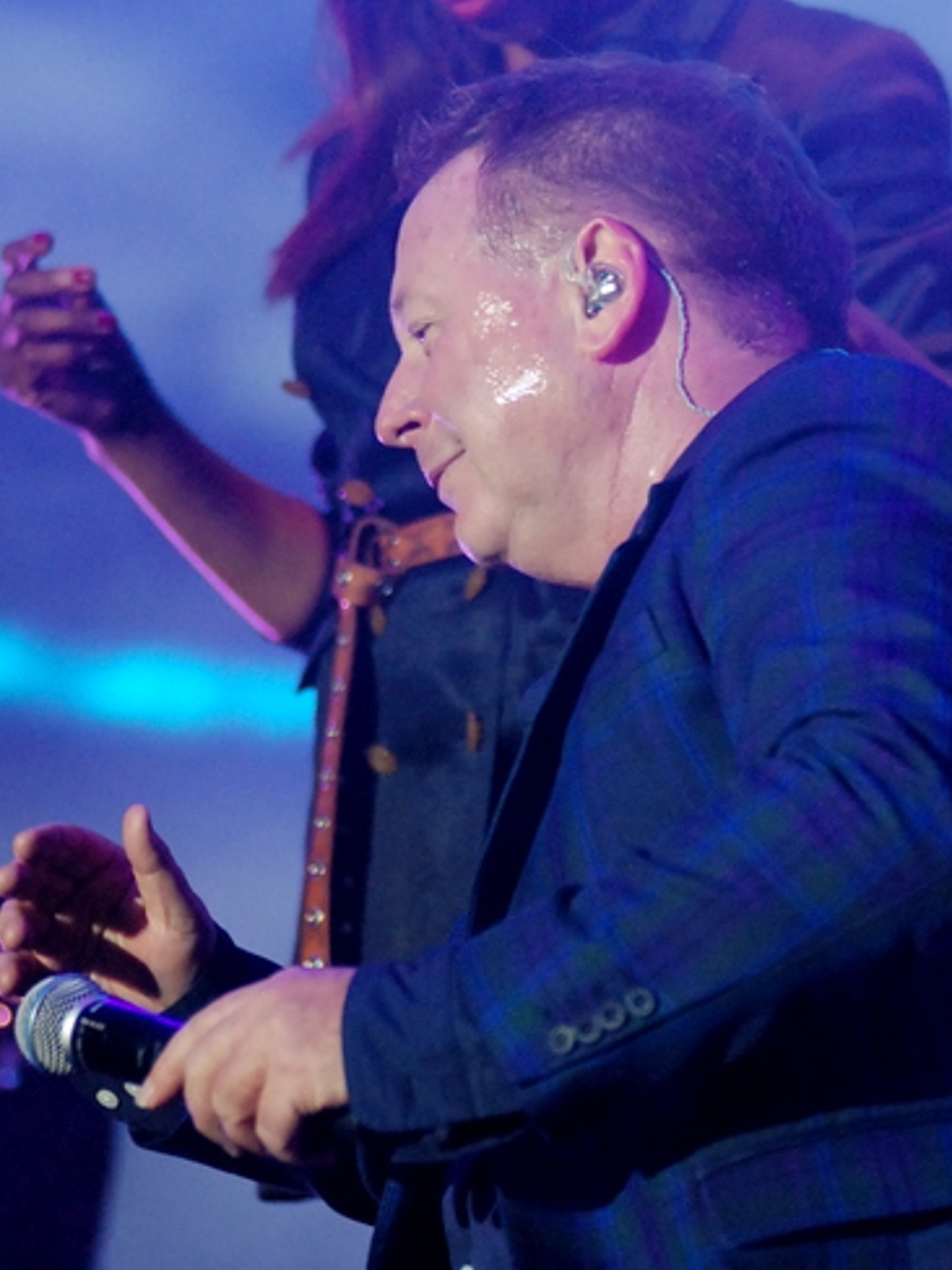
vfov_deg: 8.0
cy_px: 674
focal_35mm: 247
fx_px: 9057
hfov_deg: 6.0
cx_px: 499
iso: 1600
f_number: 2.8
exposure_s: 1/400
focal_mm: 116
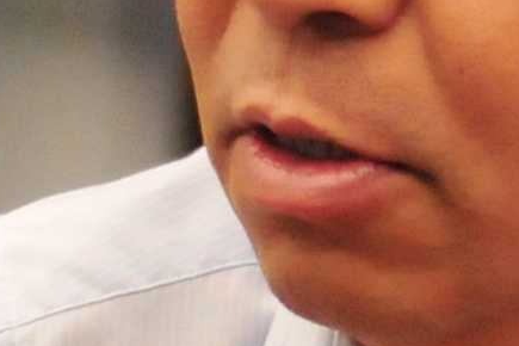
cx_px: 886
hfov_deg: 2.8
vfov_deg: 1.9
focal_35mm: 732
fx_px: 10549
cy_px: -211
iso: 1250
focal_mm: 65
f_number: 5.6
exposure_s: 1/200
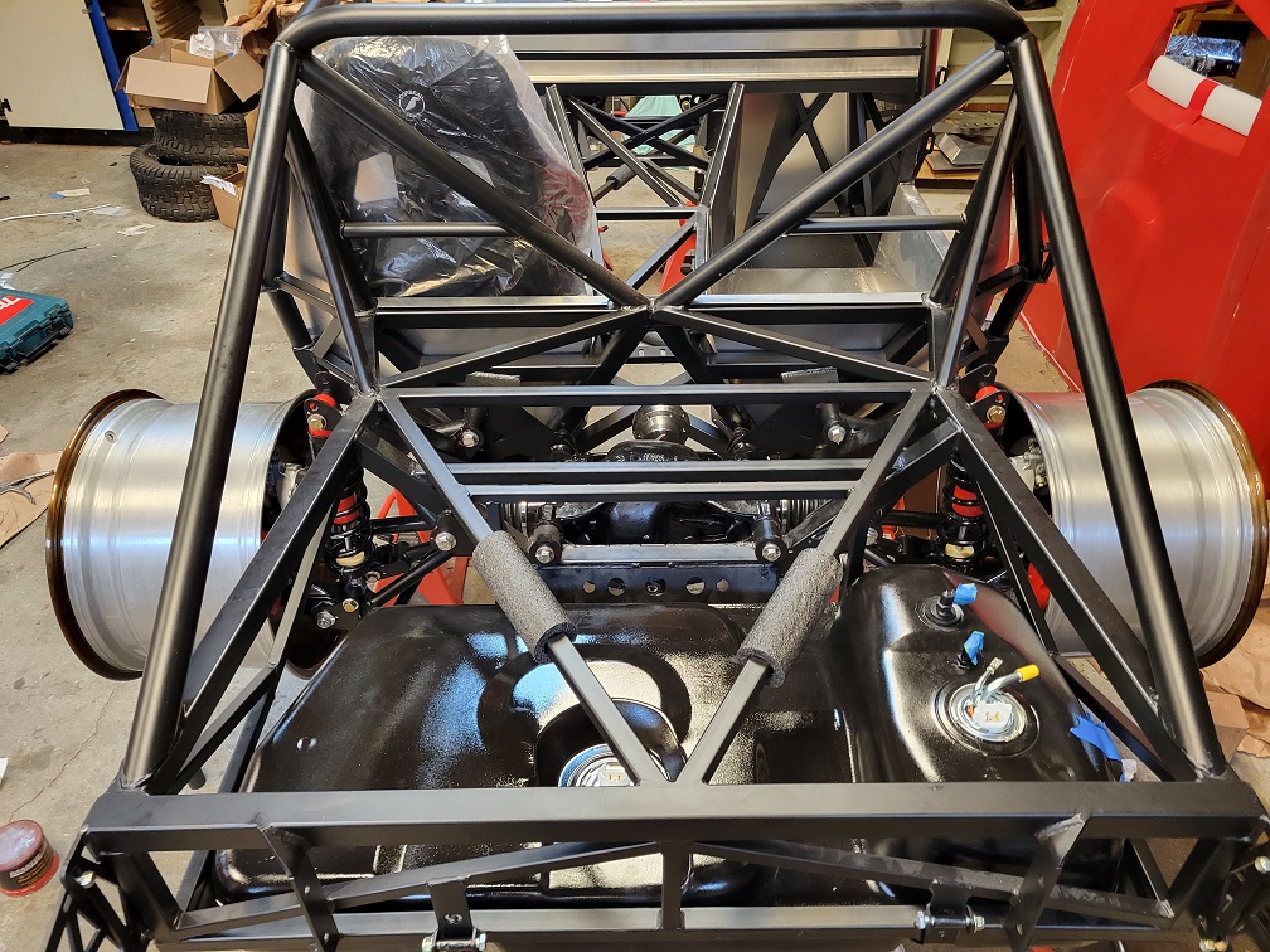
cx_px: 635
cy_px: 476
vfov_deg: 53.1
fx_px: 954
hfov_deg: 67.3
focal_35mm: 26
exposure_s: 1/40
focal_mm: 5.4
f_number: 1.8
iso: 320
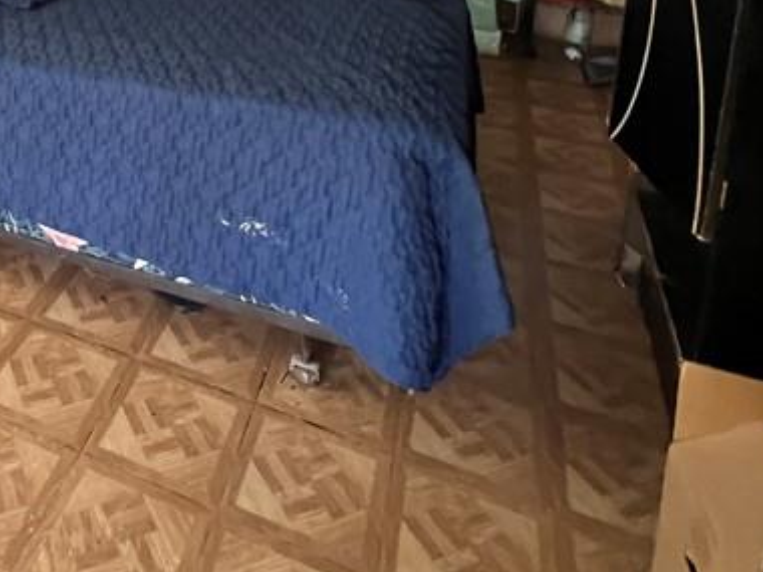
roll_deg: -0.2
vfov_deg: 33.2
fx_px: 771
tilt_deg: -10.6
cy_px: -114
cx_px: 78
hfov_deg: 47.4
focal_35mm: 35
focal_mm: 1.57
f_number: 1.8
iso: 1000
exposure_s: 1/47
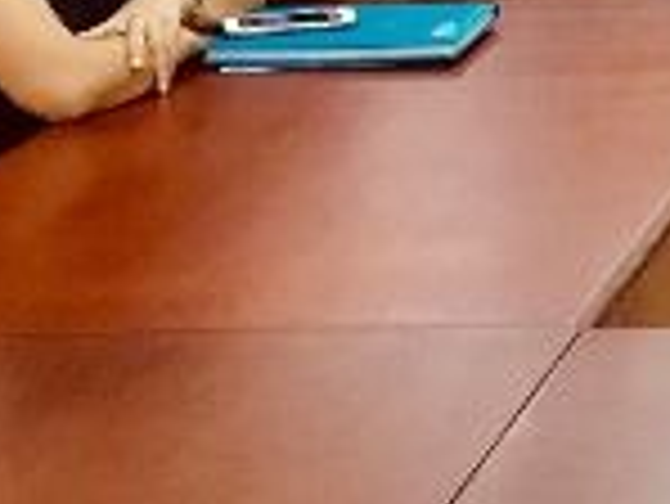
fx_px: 2789
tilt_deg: -4.1
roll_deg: +0.9
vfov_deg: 9.7
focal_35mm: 144
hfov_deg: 11.9
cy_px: -428
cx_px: 1439
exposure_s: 1/25
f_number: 1.8
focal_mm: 3.99
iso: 40
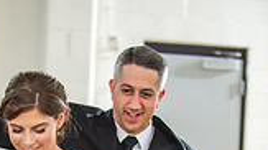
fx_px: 1440
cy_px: 331
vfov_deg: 5.8
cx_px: 67
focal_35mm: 203
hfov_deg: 10.6
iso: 200
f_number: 2.8
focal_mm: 70
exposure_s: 1/250
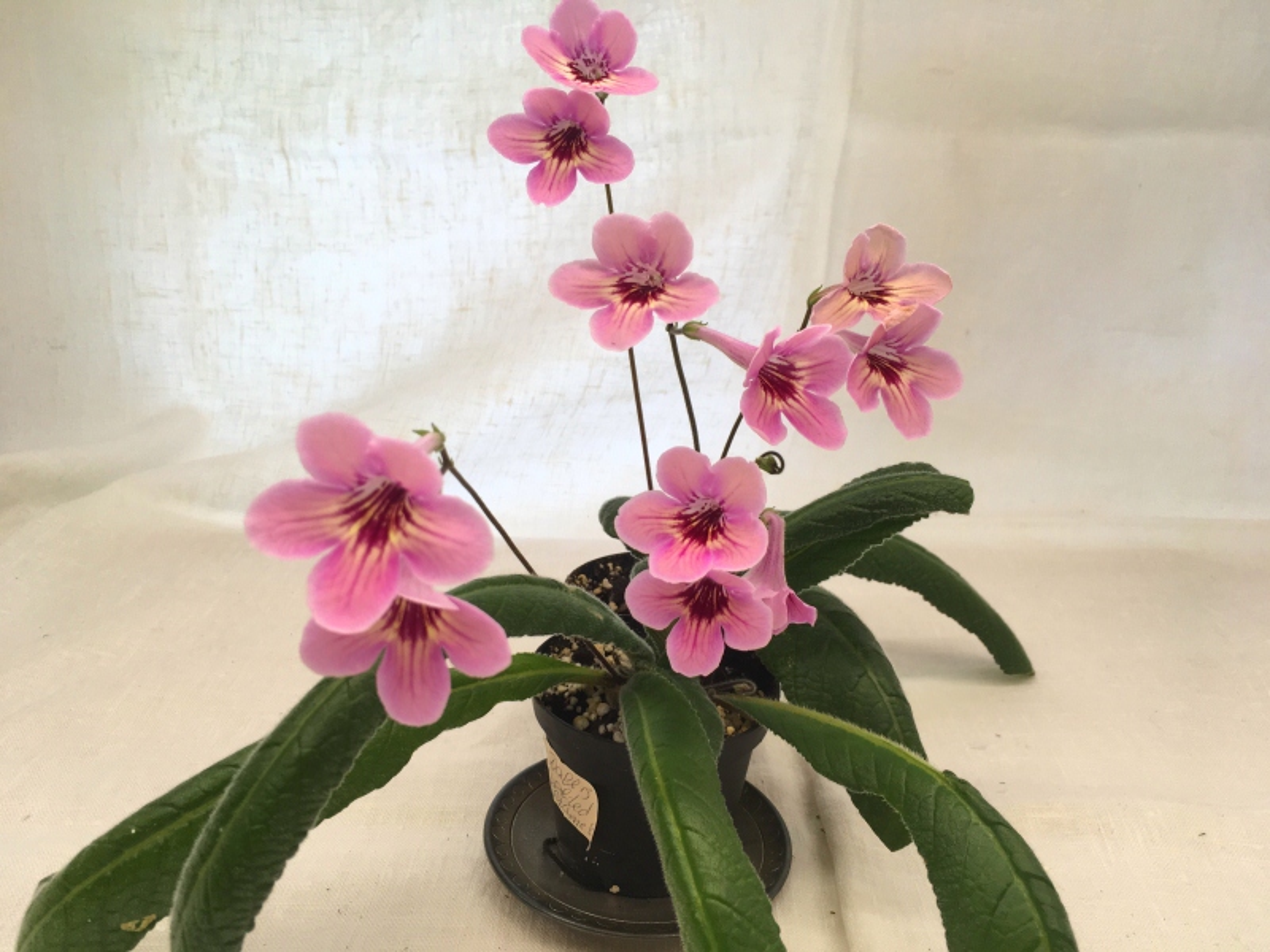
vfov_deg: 48.2
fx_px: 1064
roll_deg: -2.7
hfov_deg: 61.7
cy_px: 476
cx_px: 635
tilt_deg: -18.0
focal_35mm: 29
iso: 32
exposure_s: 1/100
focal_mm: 4.15
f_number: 2.2
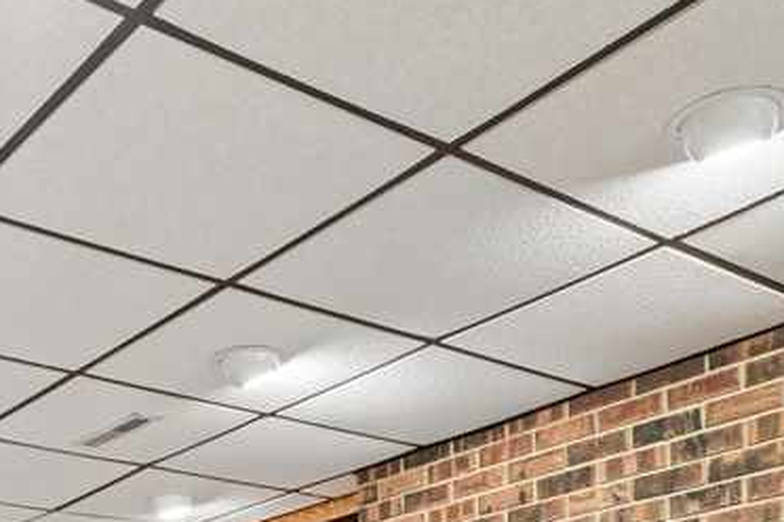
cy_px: 788
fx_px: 1198
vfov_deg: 20.8
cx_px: 164
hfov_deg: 35.2
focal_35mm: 55
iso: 400
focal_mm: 16
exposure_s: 1/1.67
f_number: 10
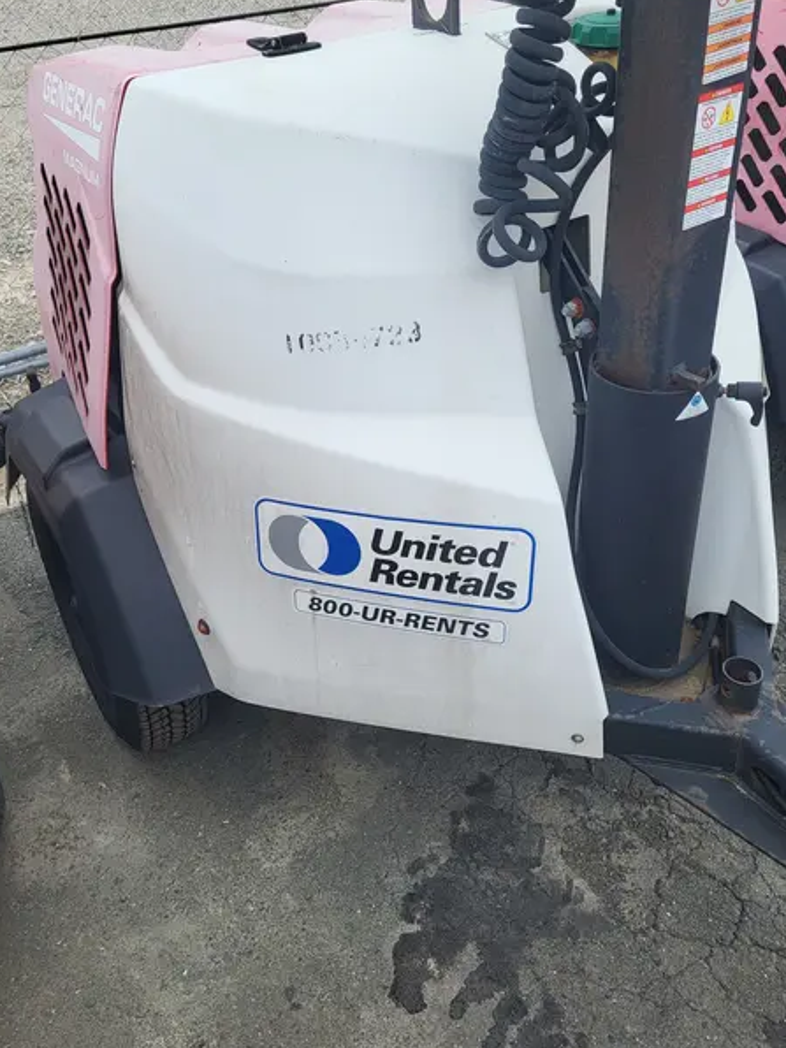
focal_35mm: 32
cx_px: 362
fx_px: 969
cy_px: 470
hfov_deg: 44.1
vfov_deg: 56.7
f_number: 1.8
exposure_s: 1/1076
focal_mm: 5.4
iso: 40
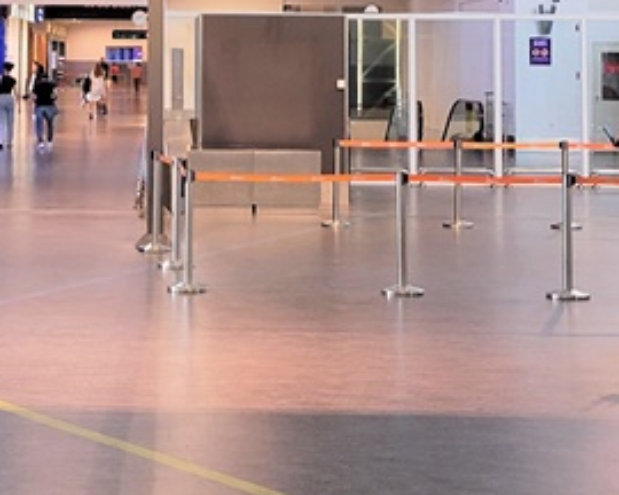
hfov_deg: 20.2
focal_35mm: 94
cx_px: 140
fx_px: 1722
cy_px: -82
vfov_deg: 15.8
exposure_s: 1/100
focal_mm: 5.4
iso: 160
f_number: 1.8
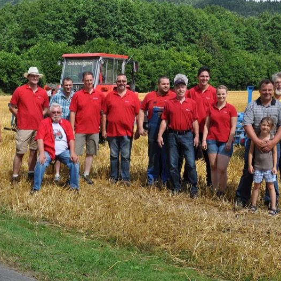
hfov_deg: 29.5
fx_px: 533
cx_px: 133
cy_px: 141
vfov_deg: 29.6
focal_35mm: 58
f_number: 9
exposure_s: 1/320
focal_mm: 30
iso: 200
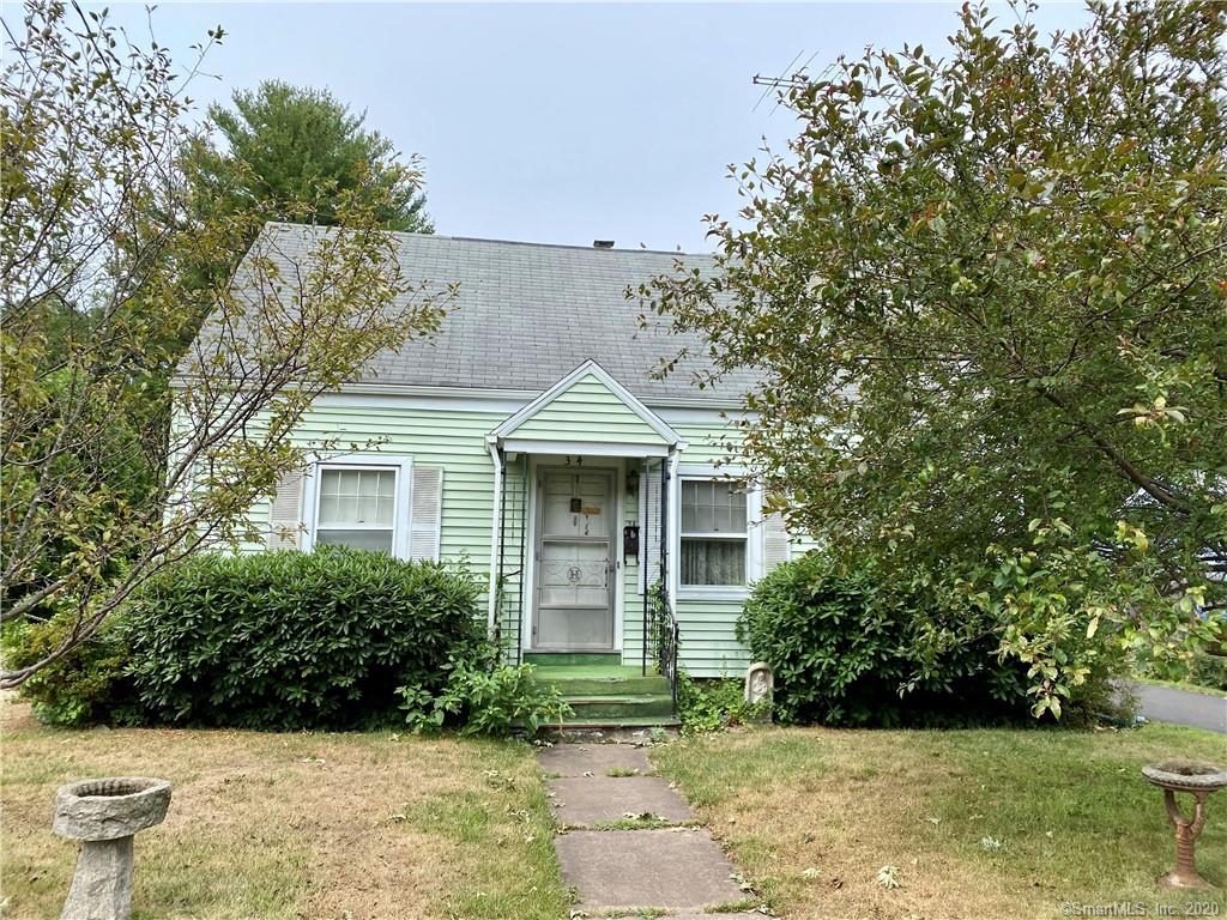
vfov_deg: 53.1
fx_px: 922
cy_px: 460
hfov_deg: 67.3
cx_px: 614
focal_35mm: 26
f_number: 1.8
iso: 32
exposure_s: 1/1585
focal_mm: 4.25
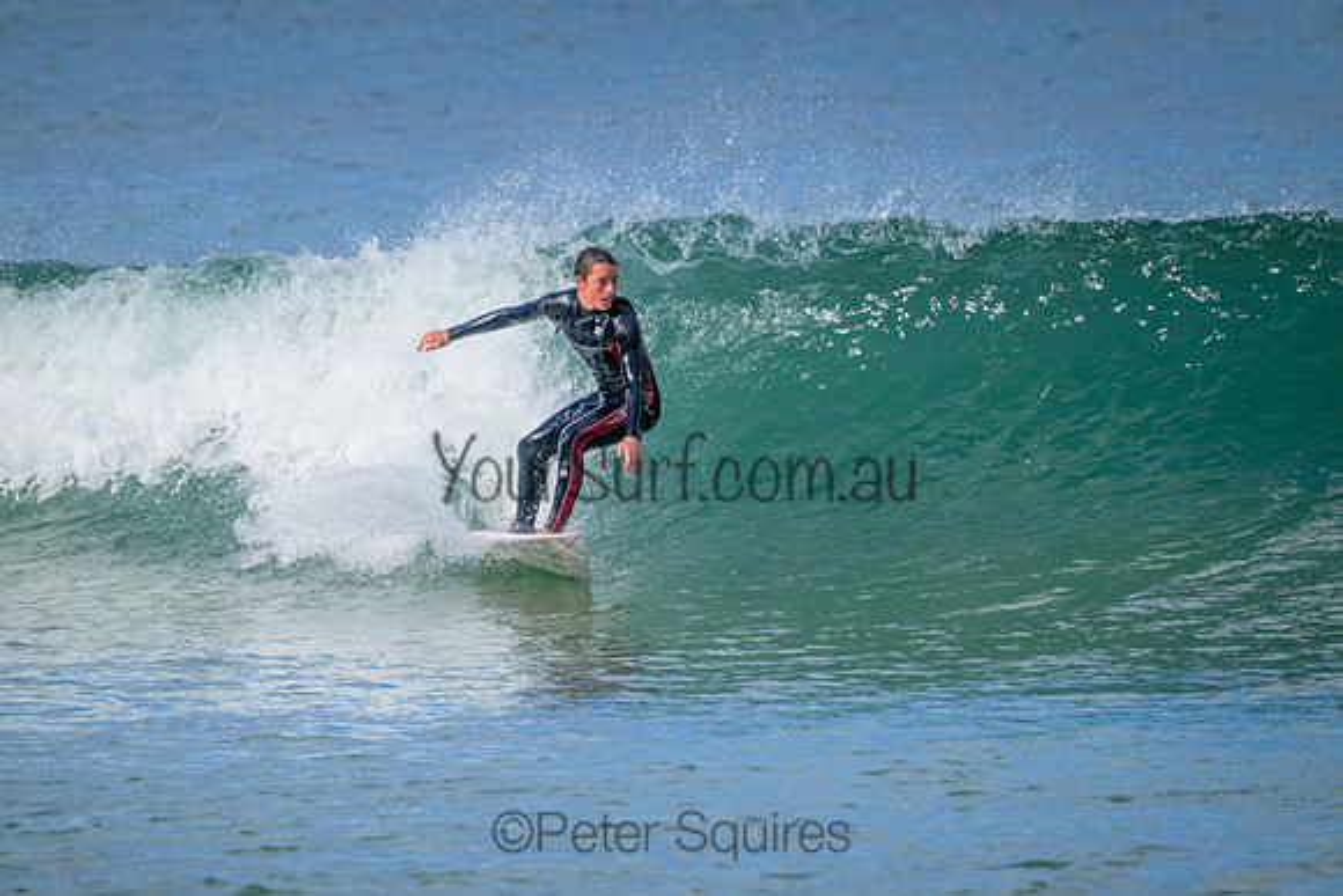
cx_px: 672
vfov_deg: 1.7
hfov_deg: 2.6
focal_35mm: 800
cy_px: 448
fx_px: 29850
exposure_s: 1/1250
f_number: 11
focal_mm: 800
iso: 2800
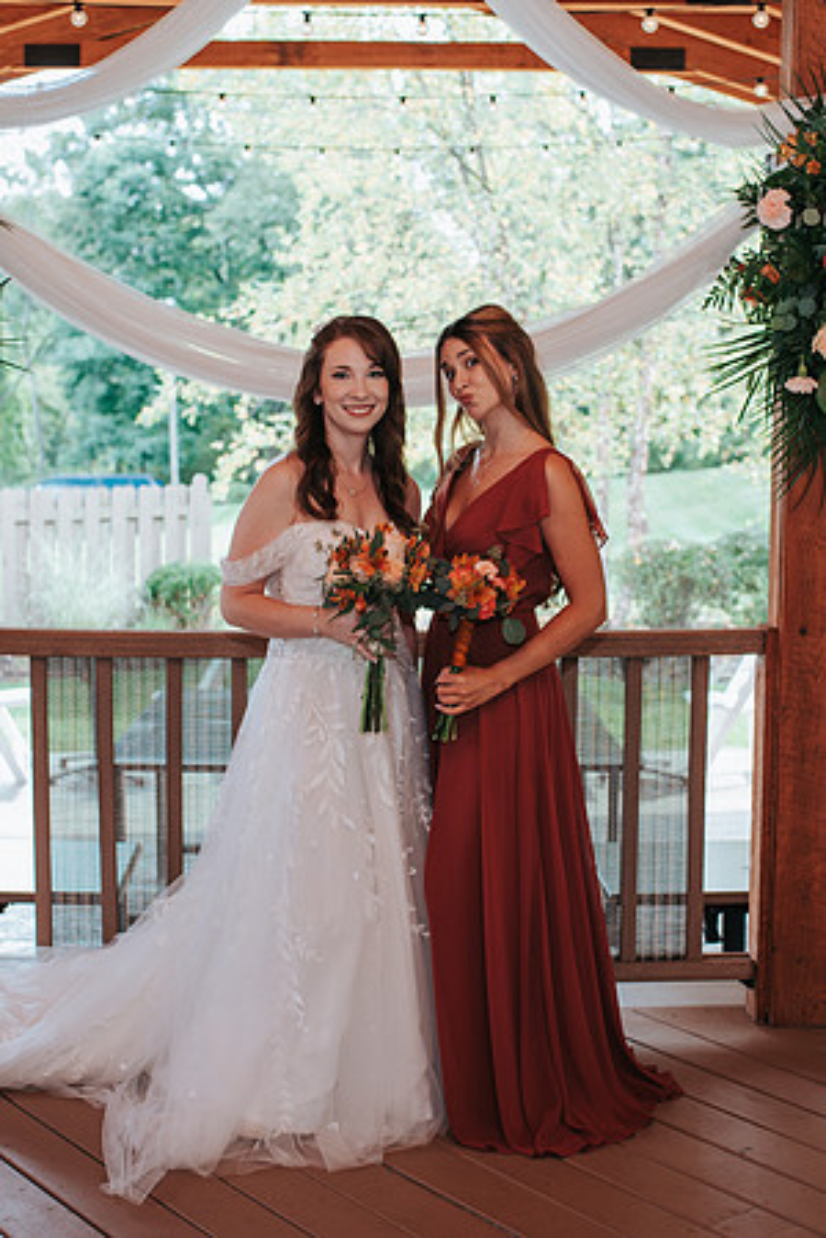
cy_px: 619
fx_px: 1835
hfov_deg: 25.4
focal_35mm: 53
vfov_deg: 37.3
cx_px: 422
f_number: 3.2
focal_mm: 35
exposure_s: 1/200
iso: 220
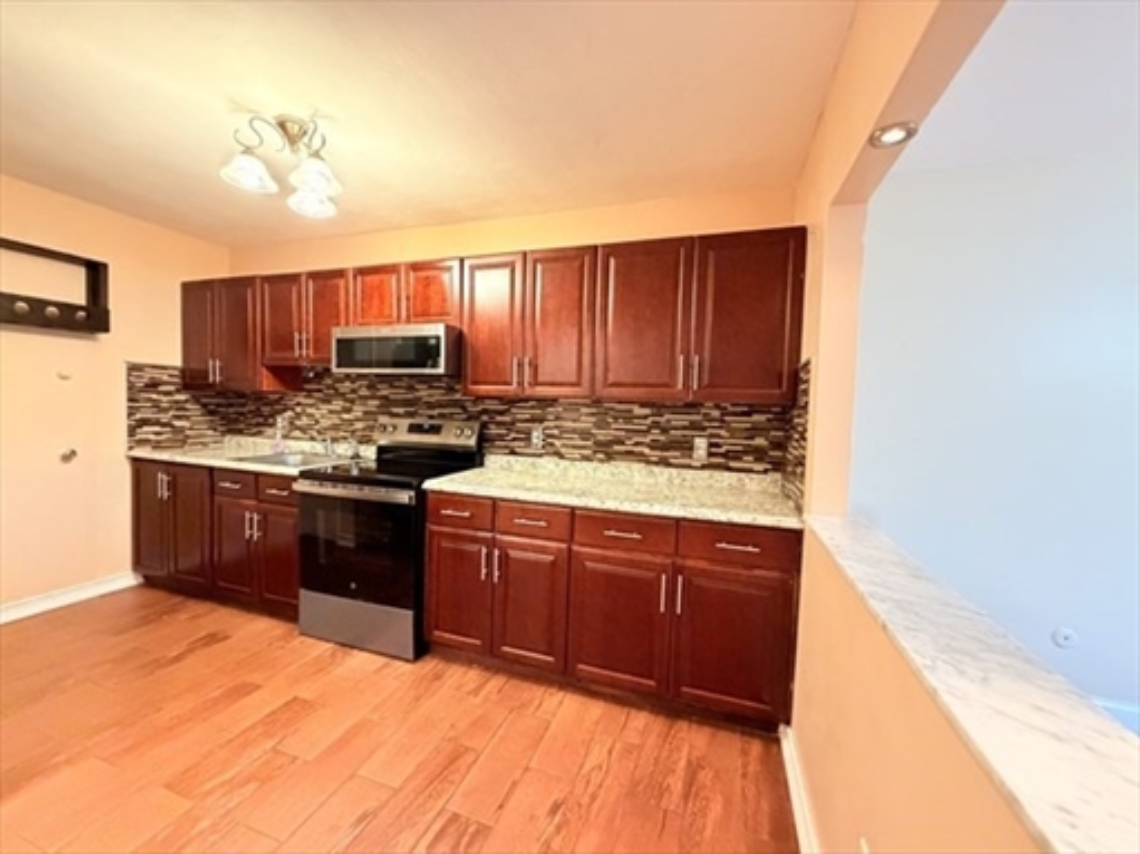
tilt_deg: -2.5
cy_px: 427
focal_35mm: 14
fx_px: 461
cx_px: 570
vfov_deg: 85.7
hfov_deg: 102.1
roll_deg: -1.0
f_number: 2.2
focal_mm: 2.22
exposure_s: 1/60
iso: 1000
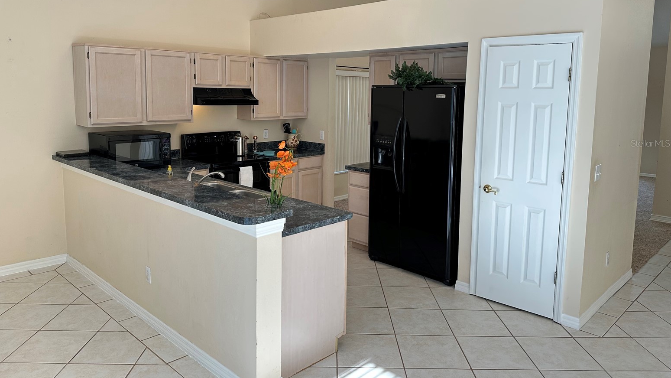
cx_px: 325
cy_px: 143
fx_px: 480
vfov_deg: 42.6
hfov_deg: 69.8
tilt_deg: -7.5
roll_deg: -0.3
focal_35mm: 27
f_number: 1.78
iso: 125
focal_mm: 6.86
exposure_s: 1/60
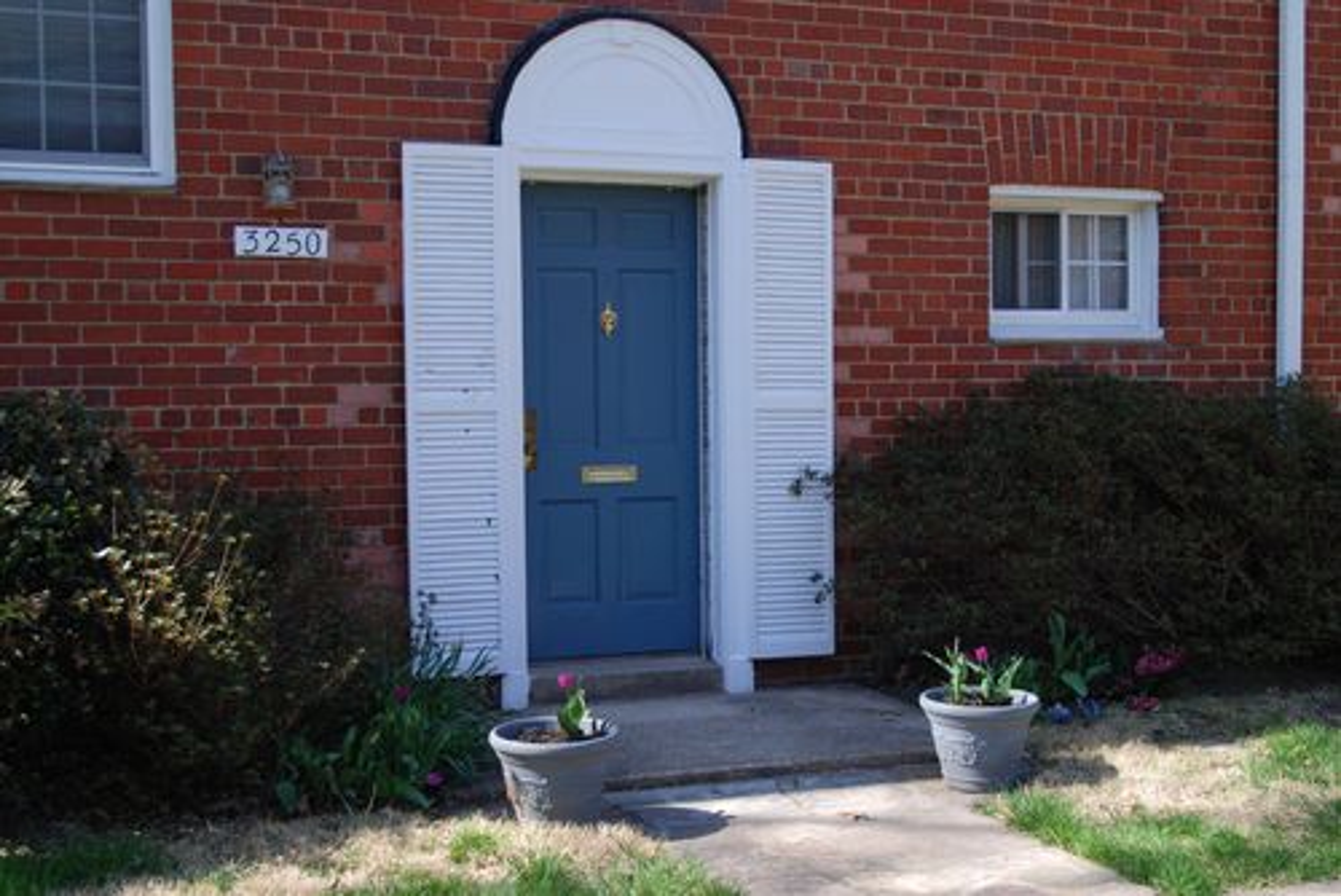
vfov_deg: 31.9
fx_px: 1565
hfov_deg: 46.4
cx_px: 670
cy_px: 448
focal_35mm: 42
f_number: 6.3
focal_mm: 28
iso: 200
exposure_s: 1/160
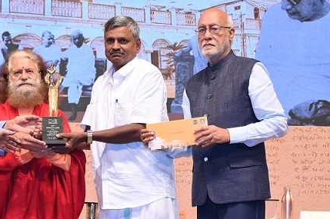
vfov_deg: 13.2
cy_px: 146
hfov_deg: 19.7
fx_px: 943
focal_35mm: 103
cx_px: 77
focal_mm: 46
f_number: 5
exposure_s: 1/200
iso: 1600
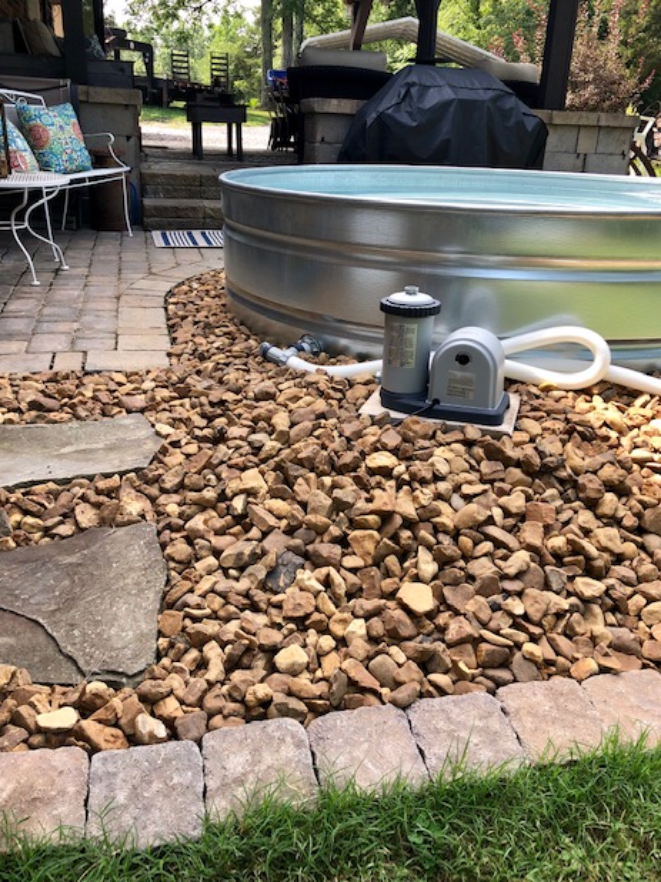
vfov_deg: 61.7
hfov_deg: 48.2
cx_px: 327
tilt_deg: -22.3
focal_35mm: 29
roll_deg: -2.5
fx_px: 739
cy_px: 428
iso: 20
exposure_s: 1/287
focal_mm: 3.99
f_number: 1.8
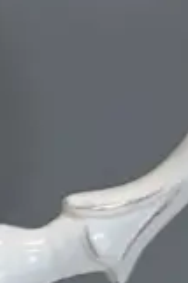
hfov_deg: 7.4
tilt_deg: -13.6
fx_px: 1248
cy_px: 345
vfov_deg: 12.6
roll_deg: -1.2
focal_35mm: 159
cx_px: -409
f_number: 1.78
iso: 50
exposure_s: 1/100
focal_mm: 6.86
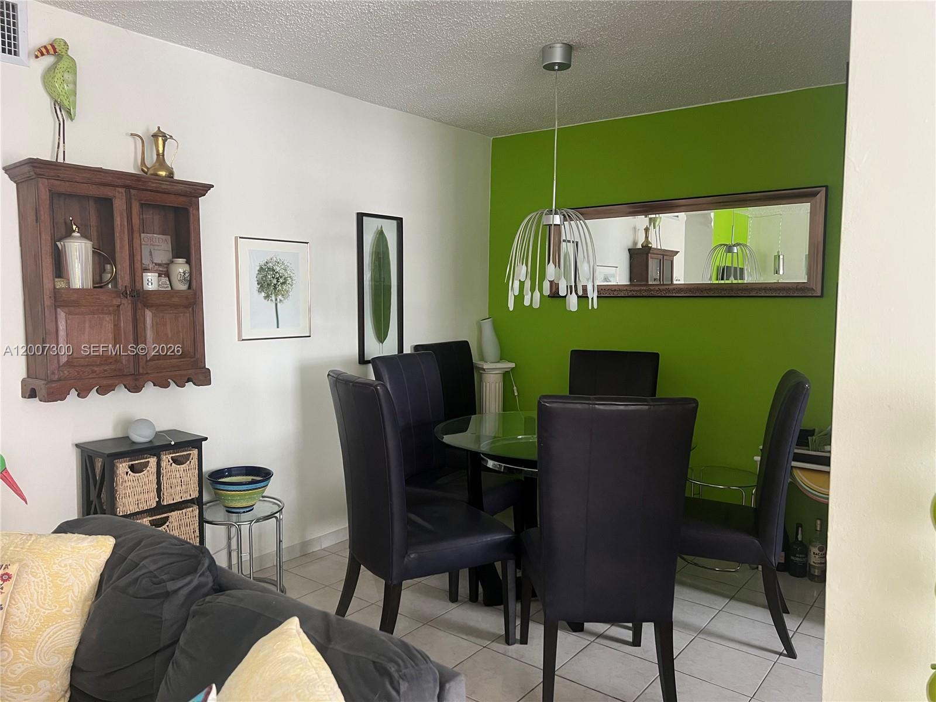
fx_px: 703
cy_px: 351
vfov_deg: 53.1
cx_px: 468
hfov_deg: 67.3
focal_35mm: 26
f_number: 1.5
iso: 200
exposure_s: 1/60
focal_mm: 5.7
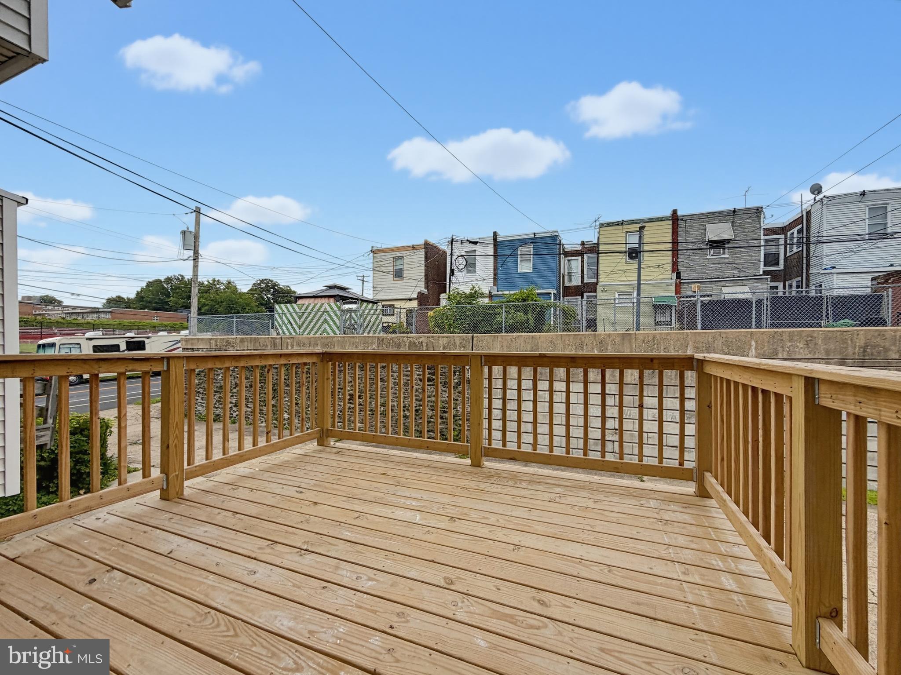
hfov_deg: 102.1
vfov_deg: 85.7
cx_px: 450
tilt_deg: +1.7
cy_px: 338
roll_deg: +1.2
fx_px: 364
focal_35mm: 14
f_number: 2.2
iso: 50
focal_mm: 2.2
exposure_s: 1/344
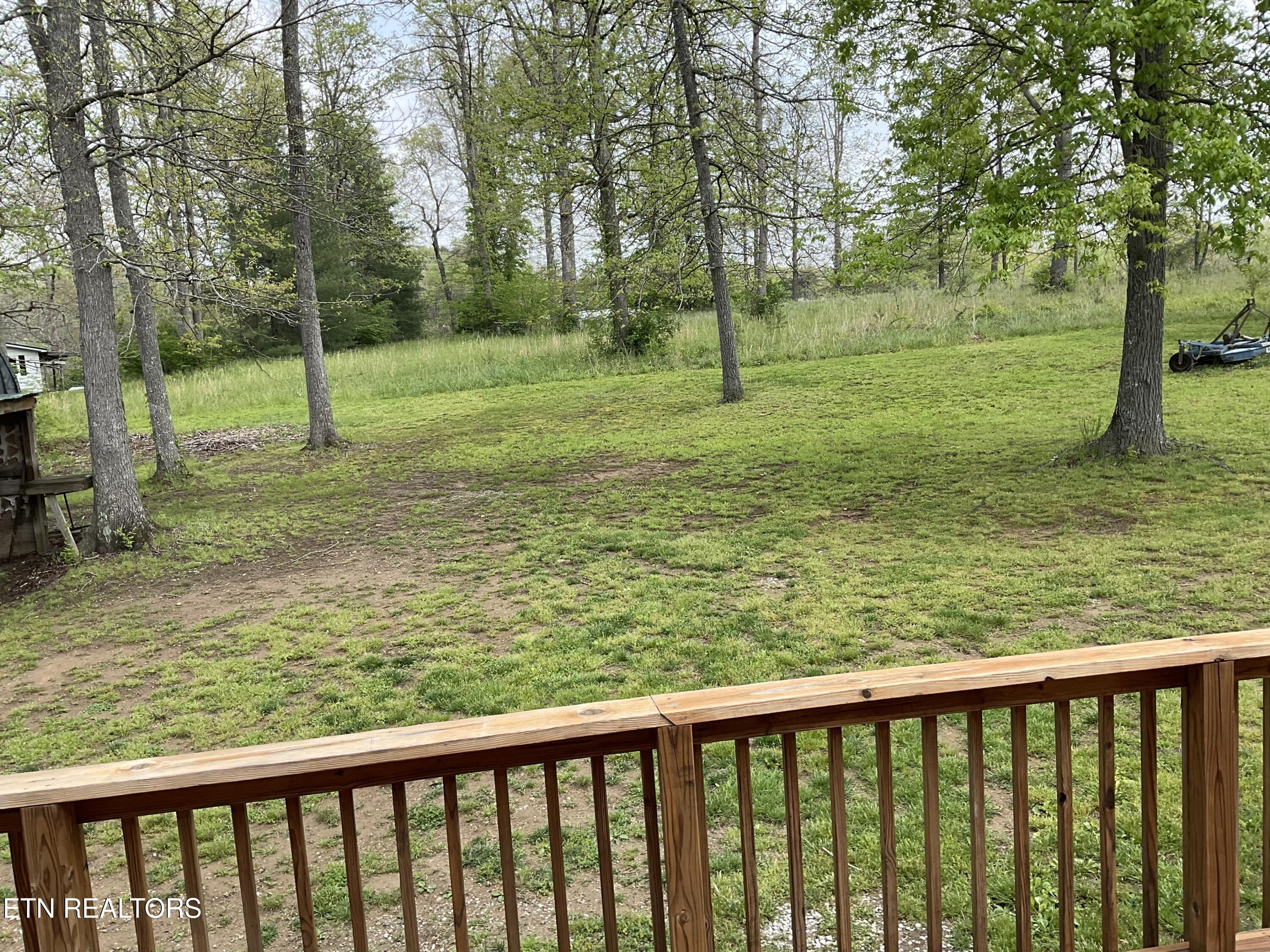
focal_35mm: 29
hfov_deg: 61.7
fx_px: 1064
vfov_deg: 48.2
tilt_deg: -7.3
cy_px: 476
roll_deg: +3.2
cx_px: 635
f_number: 1.8
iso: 16
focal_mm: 3
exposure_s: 1/650
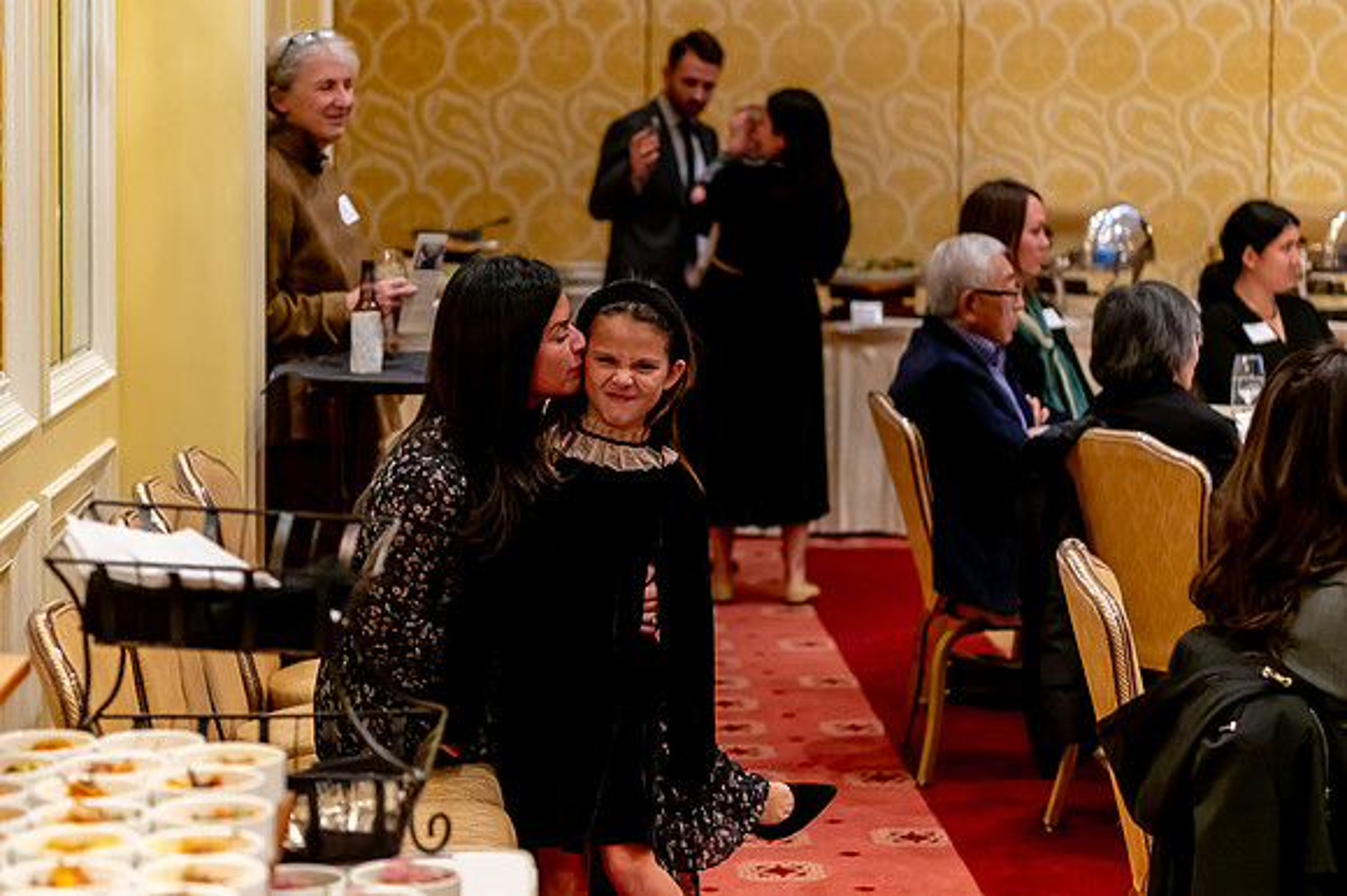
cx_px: 621
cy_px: 362
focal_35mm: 88
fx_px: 3283
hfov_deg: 23.2
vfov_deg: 15.5
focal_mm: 70
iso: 5000
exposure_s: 1/200
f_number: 2.8
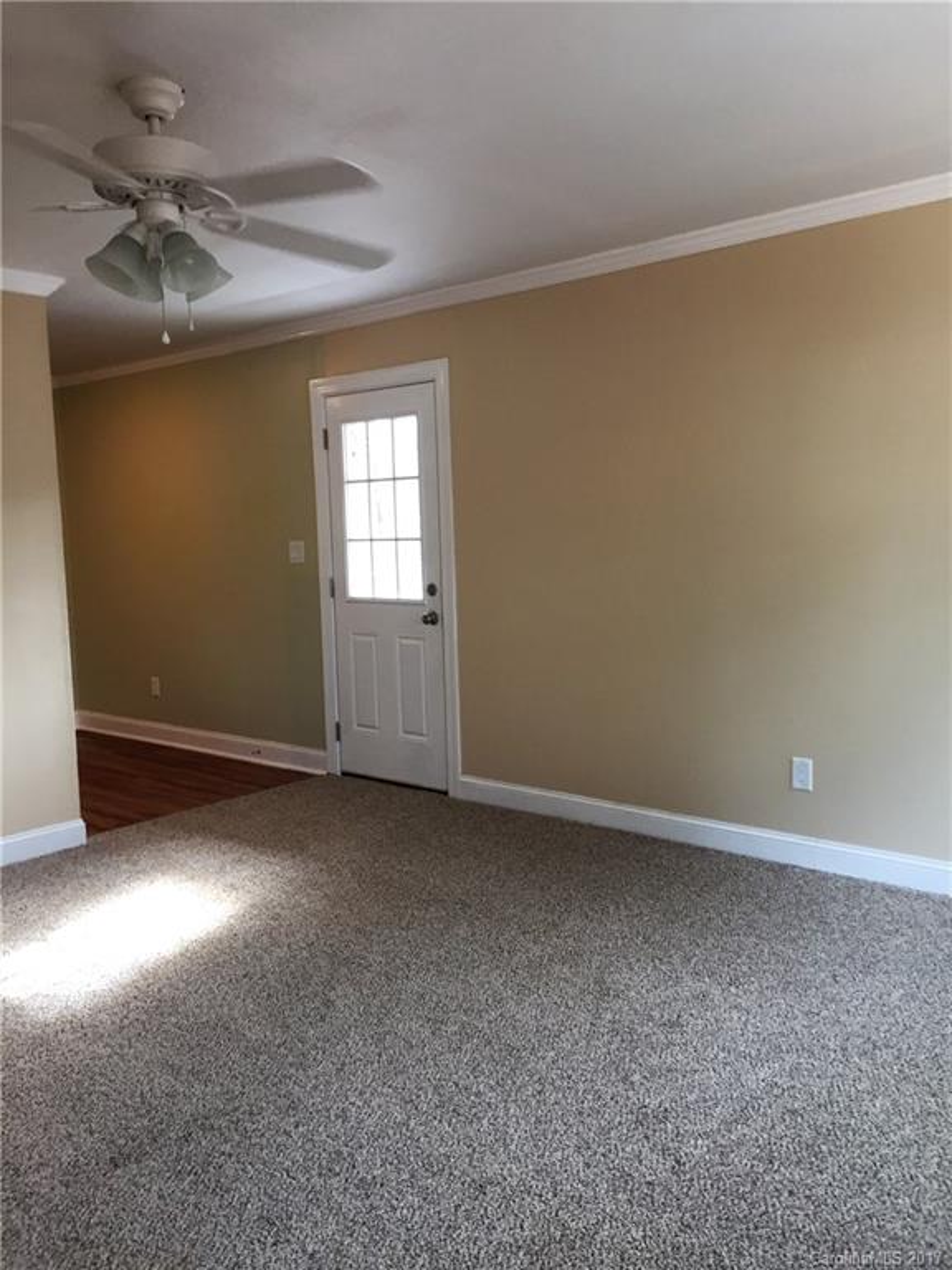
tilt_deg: -4.2
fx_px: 1063
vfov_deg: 61.7
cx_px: 476
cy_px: 635
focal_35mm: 29
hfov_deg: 48.2
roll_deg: +1.1
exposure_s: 1/30
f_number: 2.2
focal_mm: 4.15
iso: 80
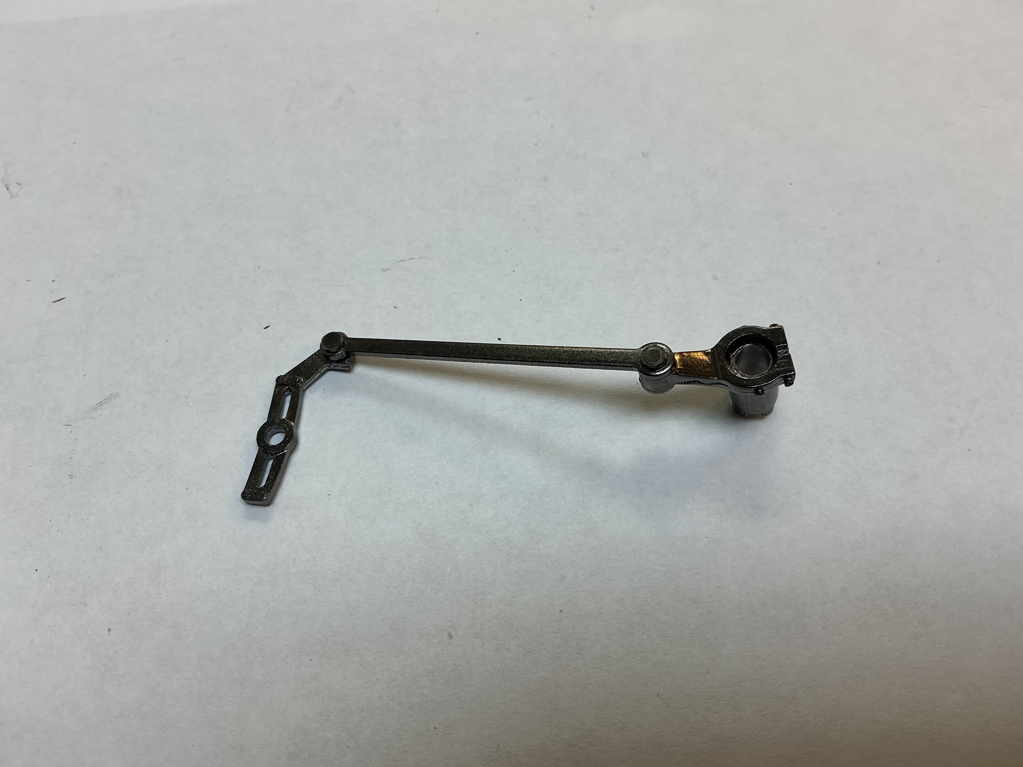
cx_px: 512
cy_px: 384
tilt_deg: -64.1
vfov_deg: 48.2
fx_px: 857
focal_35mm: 29
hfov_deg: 61.7
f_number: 1.8
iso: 25
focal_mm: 3
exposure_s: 1/120
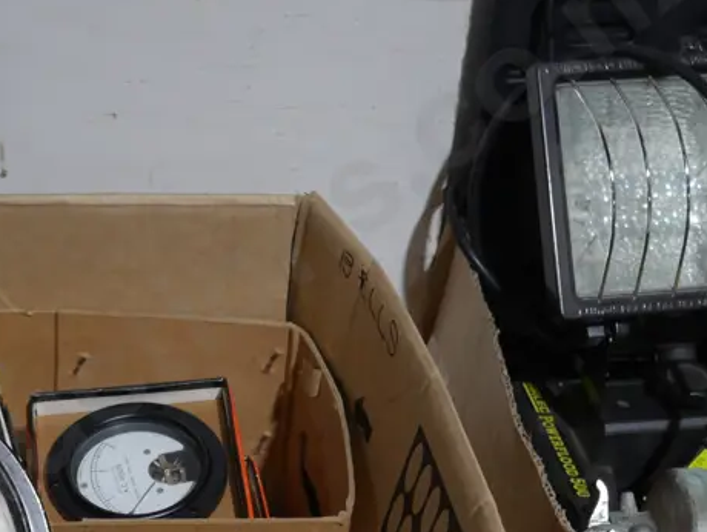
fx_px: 1820
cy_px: 425
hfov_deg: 21.5
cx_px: 57
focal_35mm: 89
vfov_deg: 16.5
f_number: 4.4
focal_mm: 20
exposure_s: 1/60
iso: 640
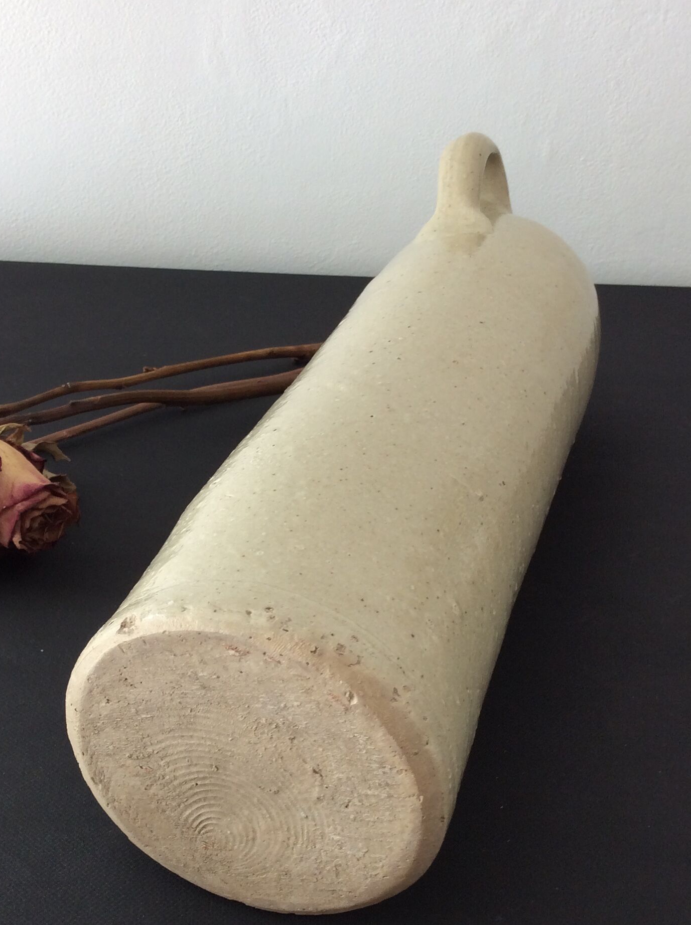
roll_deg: -1.8
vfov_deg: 41.9
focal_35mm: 45
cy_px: 560
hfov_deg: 32.0
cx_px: 281
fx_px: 1201
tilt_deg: -36.4
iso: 40
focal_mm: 3.3
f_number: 2.4
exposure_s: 1/100
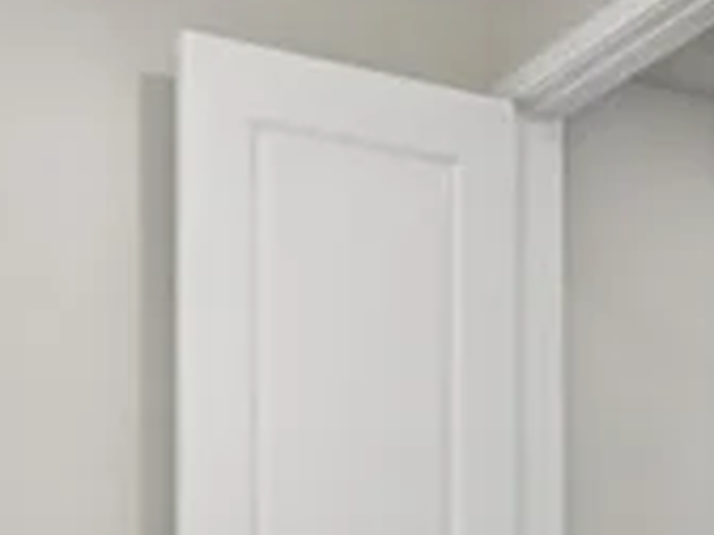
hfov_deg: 25.2
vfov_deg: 17.6
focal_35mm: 77
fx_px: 1588
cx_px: 487
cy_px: 752
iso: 400
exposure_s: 1/15
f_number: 9
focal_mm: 16
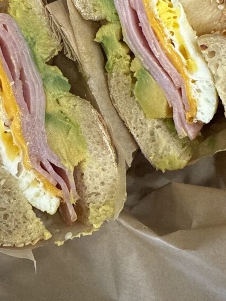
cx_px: 111
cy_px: 50
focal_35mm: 45
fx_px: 392
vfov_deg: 39.9
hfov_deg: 32.2
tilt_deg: -73.1
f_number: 2.2
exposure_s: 1/120
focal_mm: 2.22
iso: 200
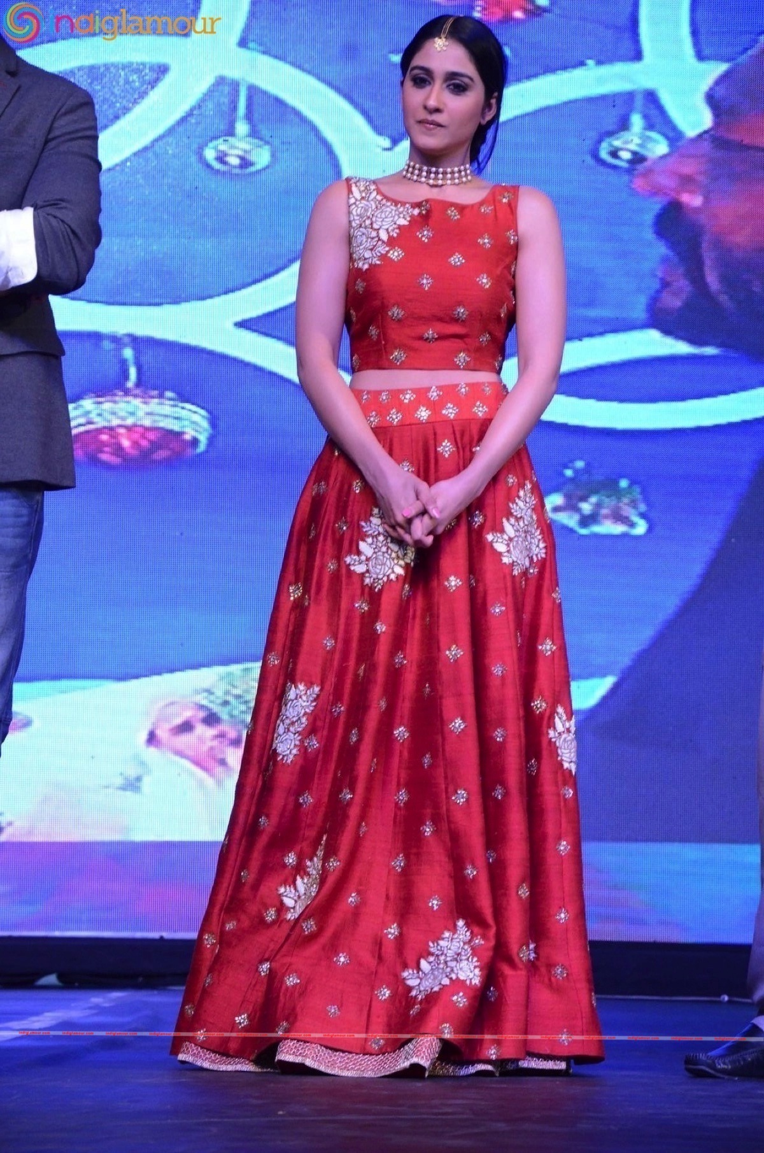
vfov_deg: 13.1
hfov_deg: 8.7
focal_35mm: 158
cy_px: 576
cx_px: 382
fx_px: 5035
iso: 2500
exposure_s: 1/125
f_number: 5.6
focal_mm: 105
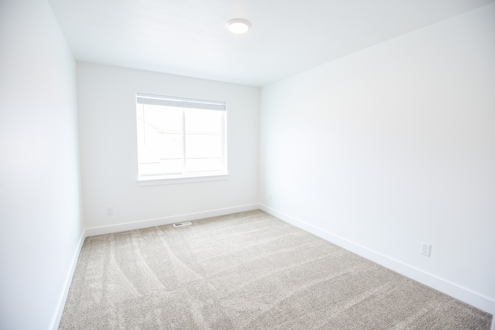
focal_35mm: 17
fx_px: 234
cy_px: 165
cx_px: 248
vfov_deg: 70.5
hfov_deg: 93.3
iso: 320
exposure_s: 1/80
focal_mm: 17
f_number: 4
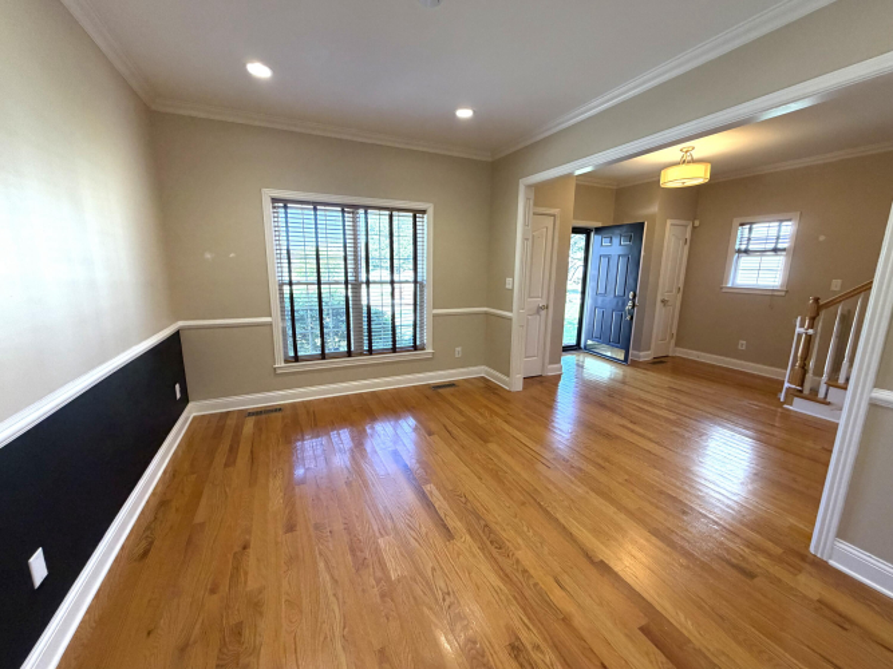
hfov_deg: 102.1
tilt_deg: -11.8
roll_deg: -0.5
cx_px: 446
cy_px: 334
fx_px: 361
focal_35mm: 14
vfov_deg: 85.7
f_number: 2.2
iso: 250
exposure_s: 1/94
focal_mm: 2.22
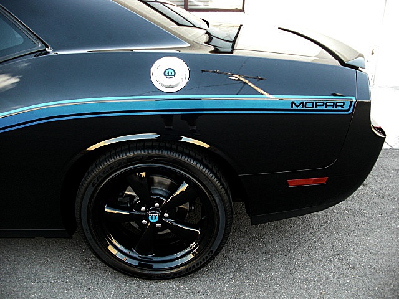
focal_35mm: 36
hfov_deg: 51.4
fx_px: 415
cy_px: 150
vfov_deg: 39.7
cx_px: 200
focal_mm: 6.3
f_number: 2.8
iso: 200
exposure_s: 1/125
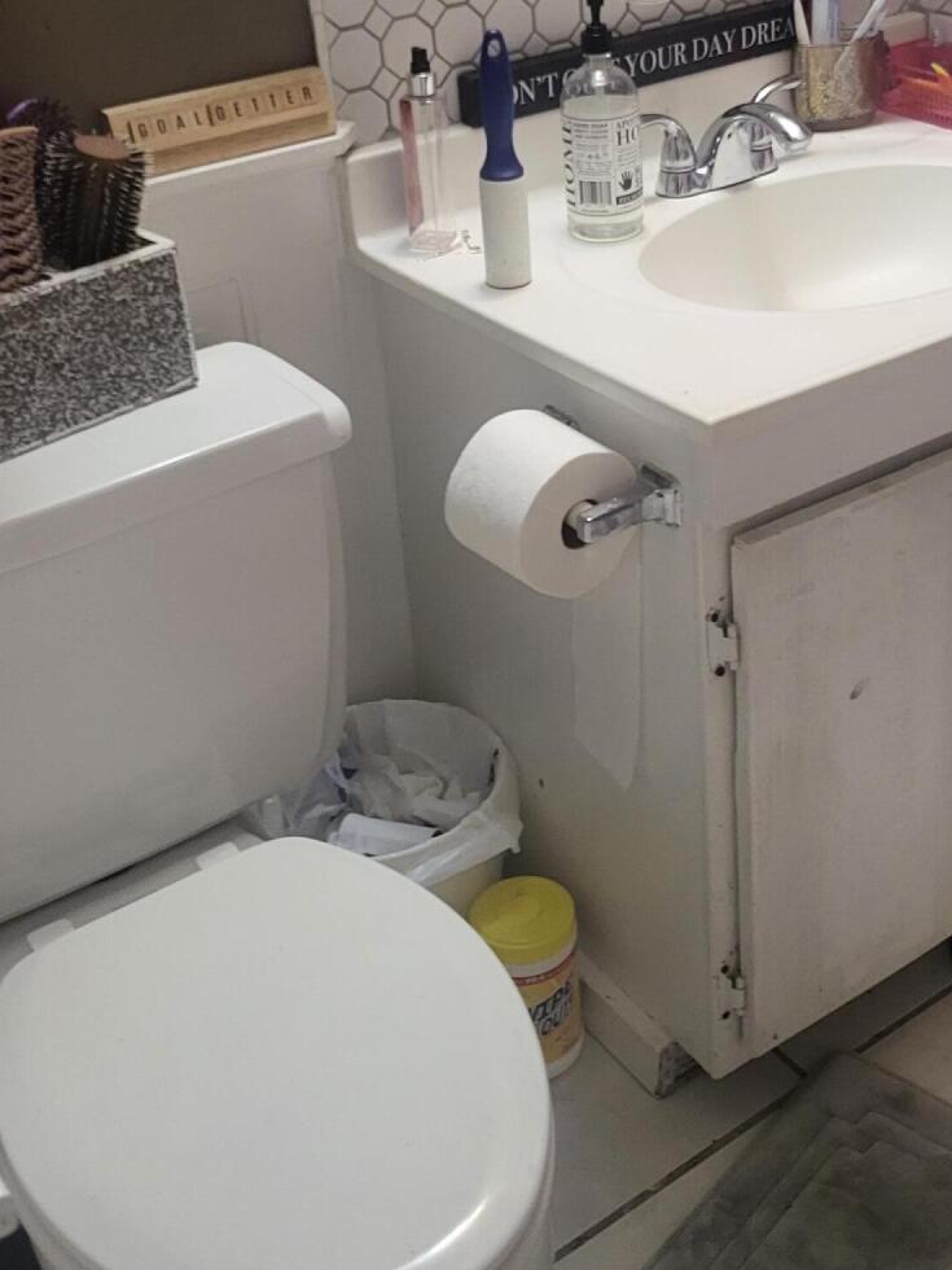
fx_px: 1797
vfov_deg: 38.3
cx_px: 609
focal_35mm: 49
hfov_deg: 29.5
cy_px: 384
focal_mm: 5
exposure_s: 1/40
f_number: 1.8
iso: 400
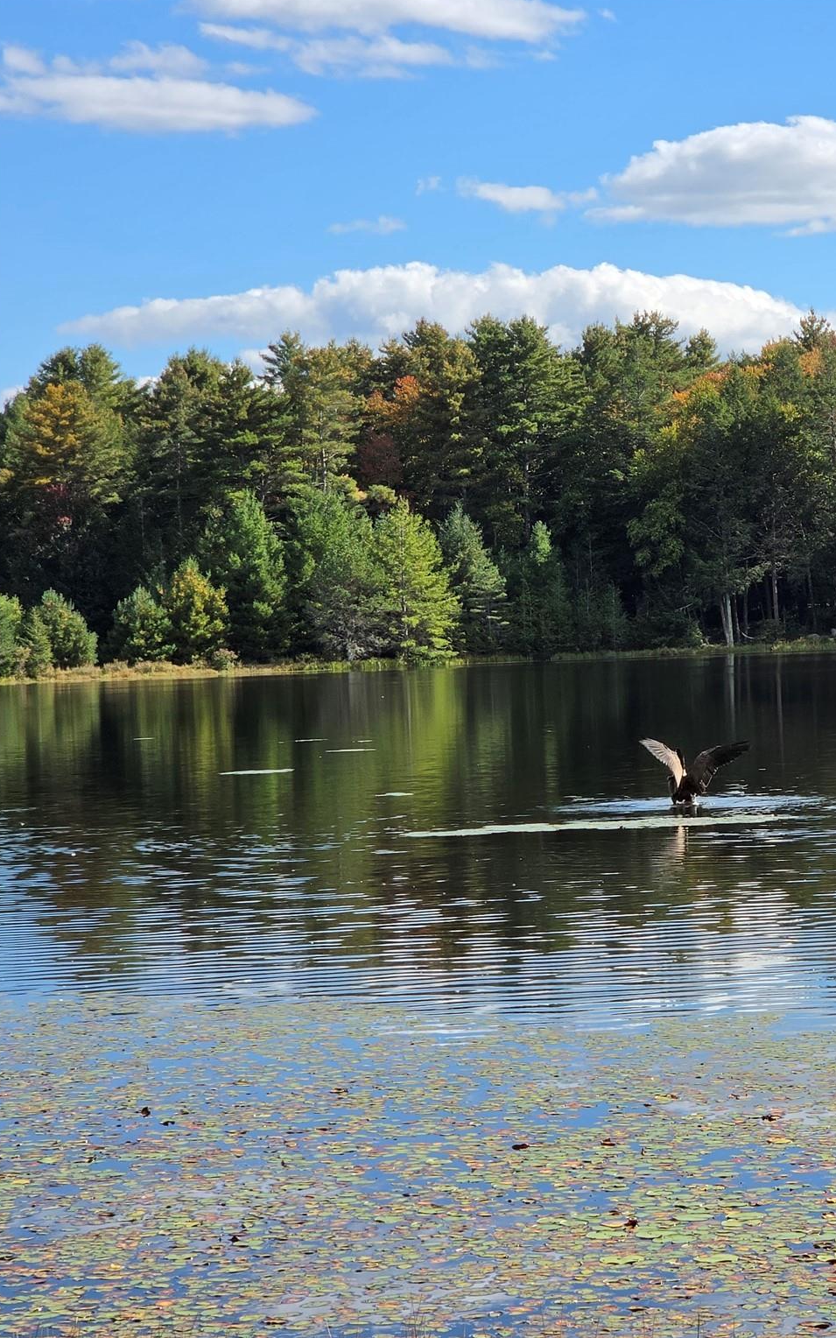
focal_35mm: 98
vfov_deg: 21.2
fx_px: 3572
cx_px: 883
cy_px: 666
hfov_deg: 13.1
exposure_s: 1/852
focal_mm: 7
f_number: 2.4
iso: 25
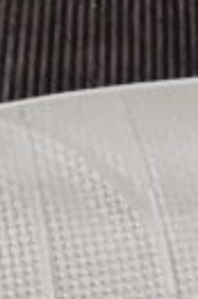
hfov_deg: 7.3
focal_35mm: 184
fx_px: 1522
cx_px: 298
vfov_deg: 10.1
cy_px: -361
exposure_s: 1/25
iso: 742
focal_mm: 4.75
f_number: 1.8
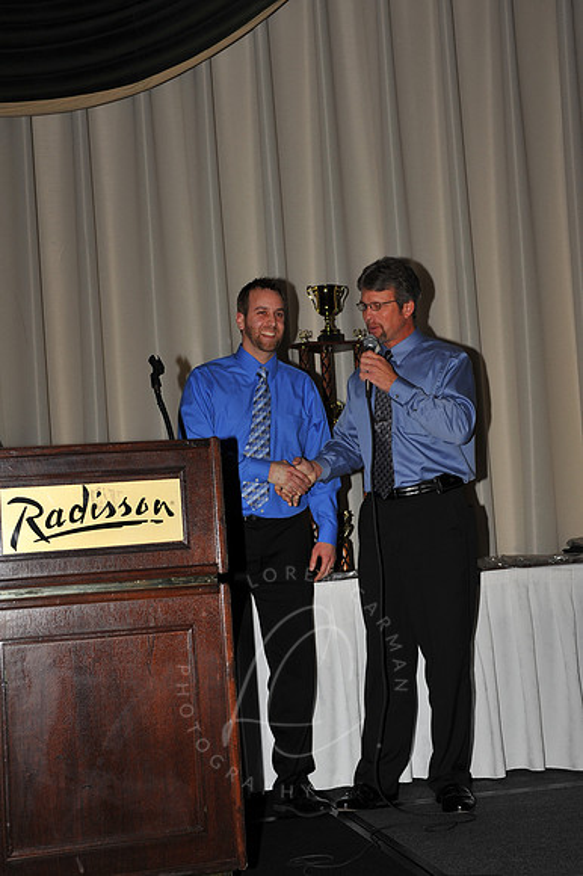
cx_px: 292
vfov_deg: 38.2
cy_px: 438
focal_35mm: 52
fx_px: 1265
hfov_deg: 26.0
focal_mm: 52
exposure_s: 1/200
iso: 250
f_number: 8
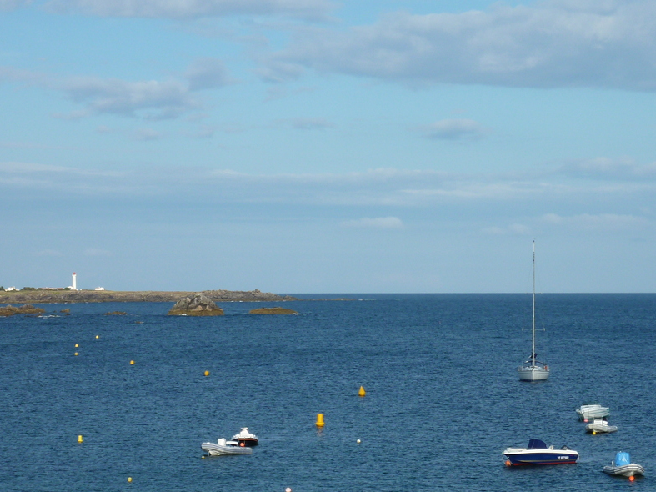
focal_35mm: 119
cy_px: 345
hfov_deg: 16.5
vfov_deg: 12.4
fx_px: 2255
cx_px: 262
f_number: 5.6
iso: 80
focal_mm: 12.8
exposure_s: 1/500
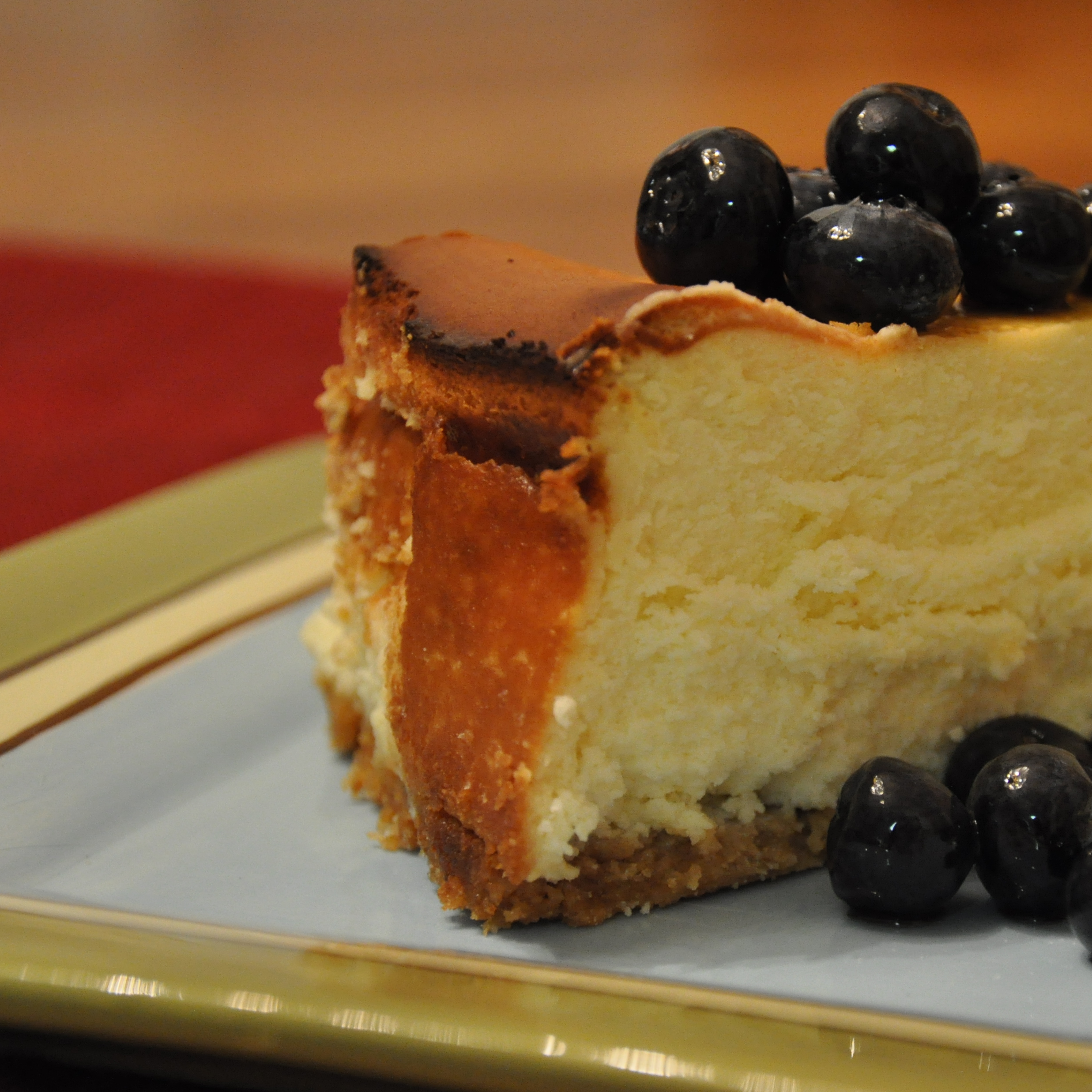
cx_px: 786
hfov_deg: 13.6
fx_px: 4568
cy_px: 604
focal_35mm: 128
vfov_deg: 13.6
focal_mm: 58
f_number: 5
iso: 1400
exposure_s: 1/30
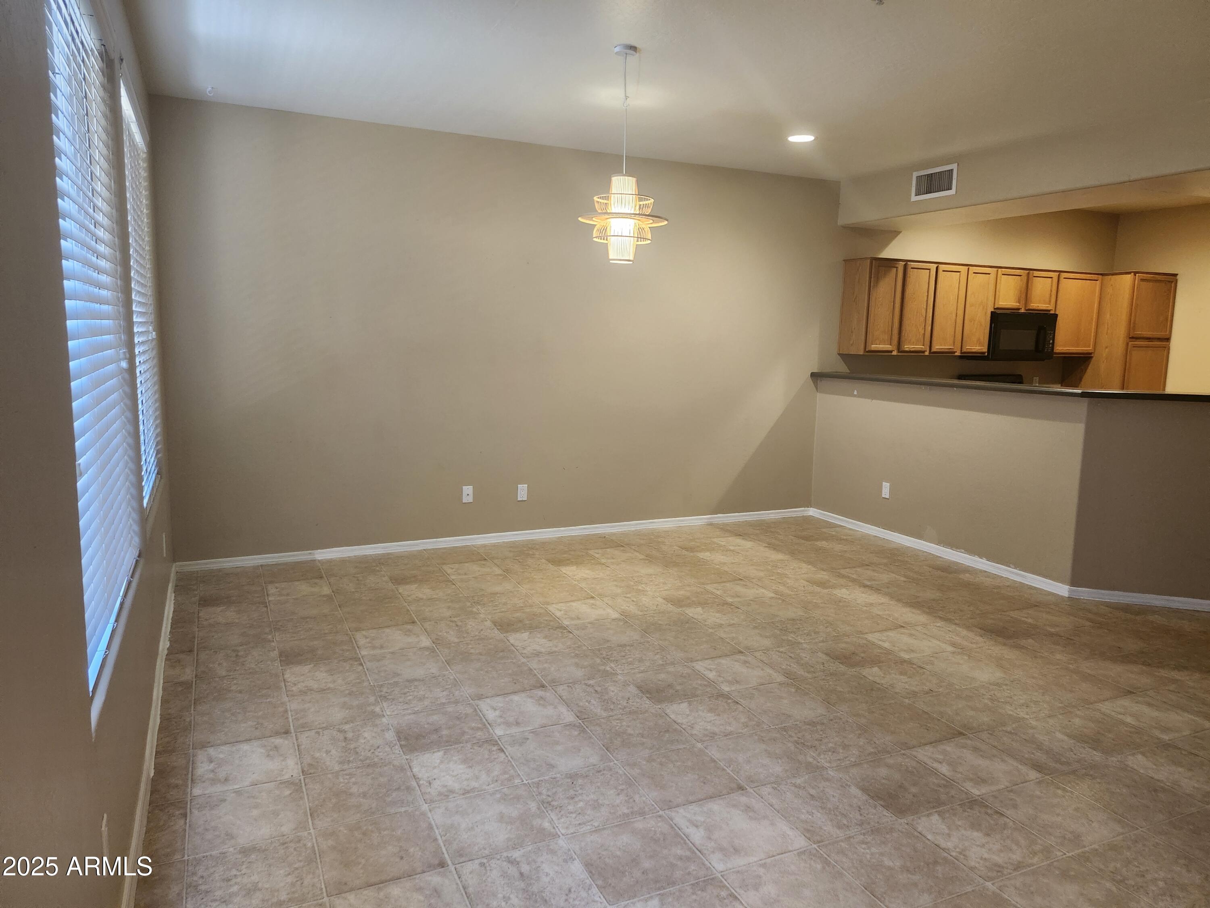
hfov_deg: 73.9
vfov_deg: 58.9
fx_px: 804
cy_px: 454
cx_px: 605
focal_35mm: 23
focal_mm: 5.54
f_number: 1.8
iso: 640
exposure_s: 1/120
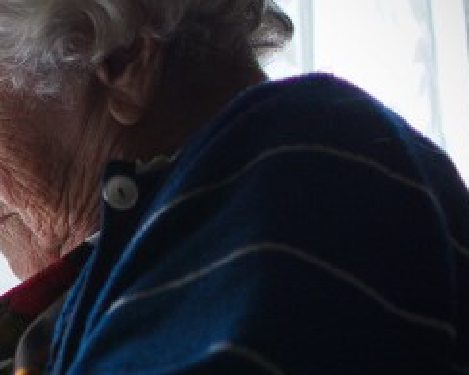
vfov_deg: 9.5
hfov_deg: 11.5
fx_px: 2241
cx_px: -215
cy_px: 287
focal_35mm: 162
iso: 220
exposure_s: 1/125
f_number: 1.8
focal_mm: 35
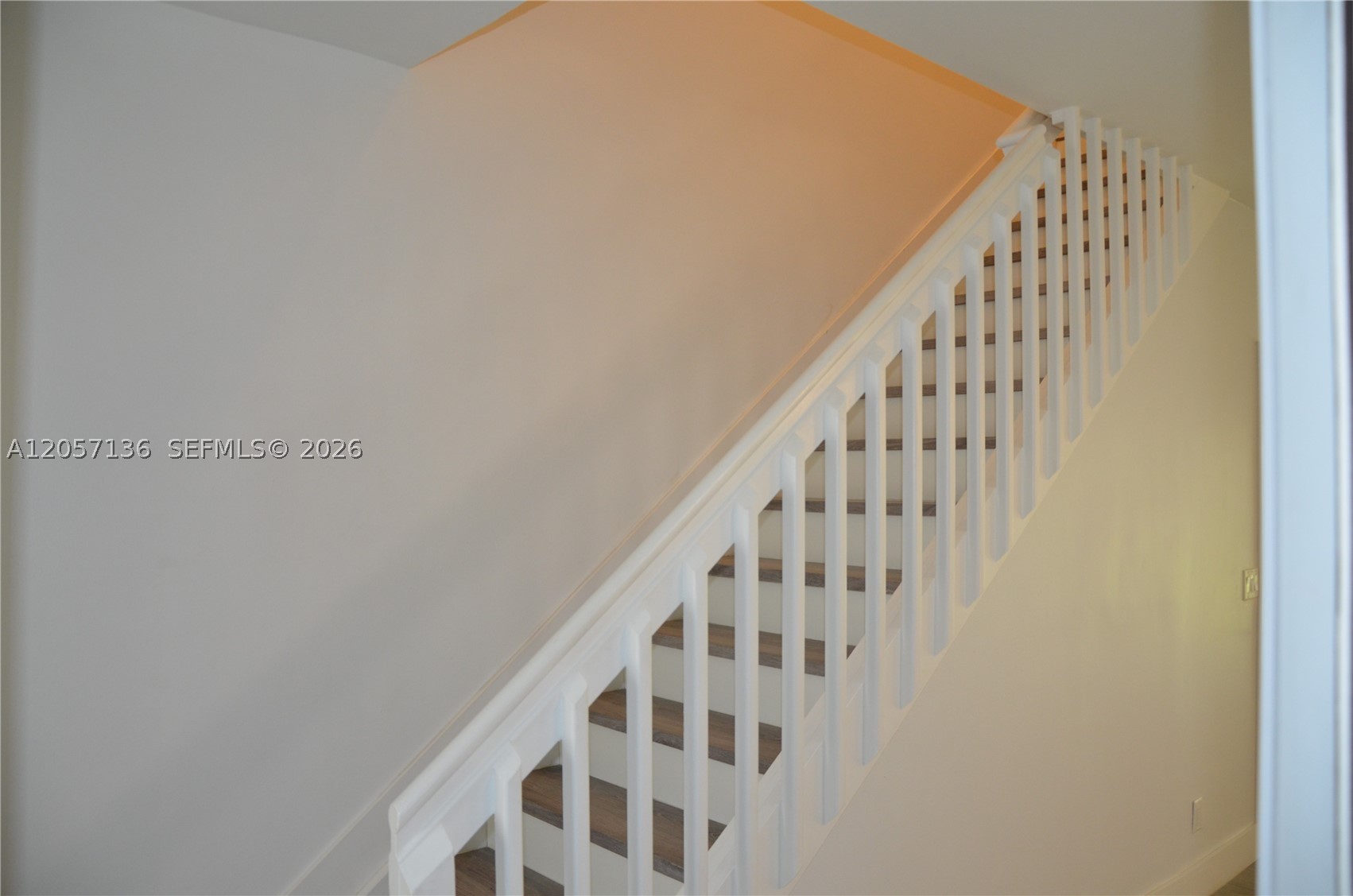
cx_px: 676
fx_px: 1013
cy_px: 448
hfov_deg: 67.5
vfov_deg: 47.7
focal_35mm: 27
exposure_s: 1/60
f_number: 3.5
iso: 720
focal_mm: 18
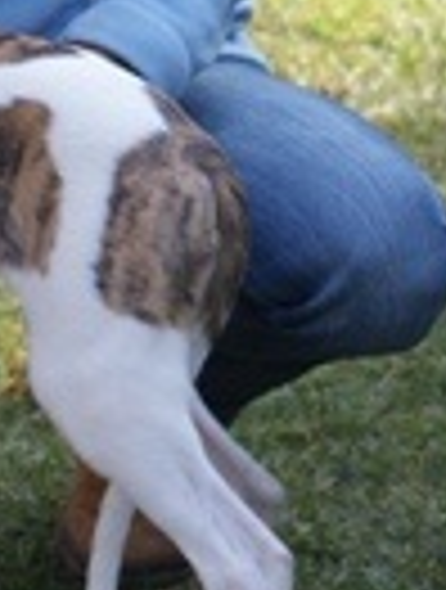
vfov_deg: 5.3
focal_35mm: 369
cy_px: -27
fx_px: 6308
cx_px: -250
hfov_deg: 4.0
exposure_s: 1/200
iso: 100
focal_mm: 70
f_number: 5
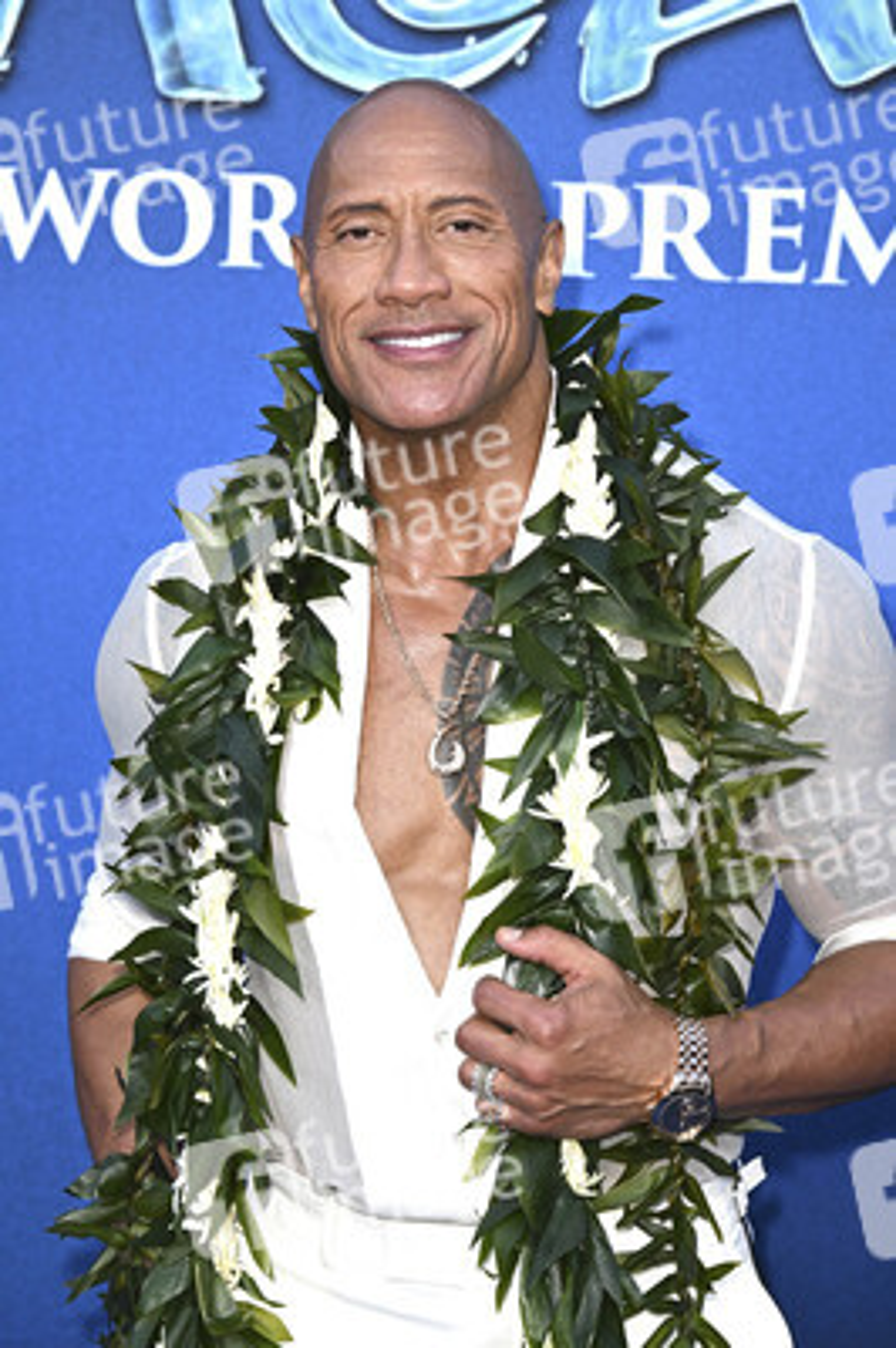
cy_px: 674
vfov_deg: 20.2
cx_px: 448
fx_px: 3777
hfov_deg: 13.5
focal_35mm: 101
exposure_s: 1/250
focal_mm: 101
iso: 1000
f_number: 6.3
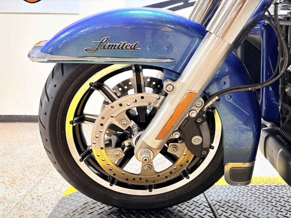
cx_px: 146
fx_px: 219
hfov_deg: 67.3
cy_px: 109
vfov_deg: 53.1
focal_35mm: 26
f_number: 1.6
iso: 80
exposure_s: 1/60
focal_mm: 5.96
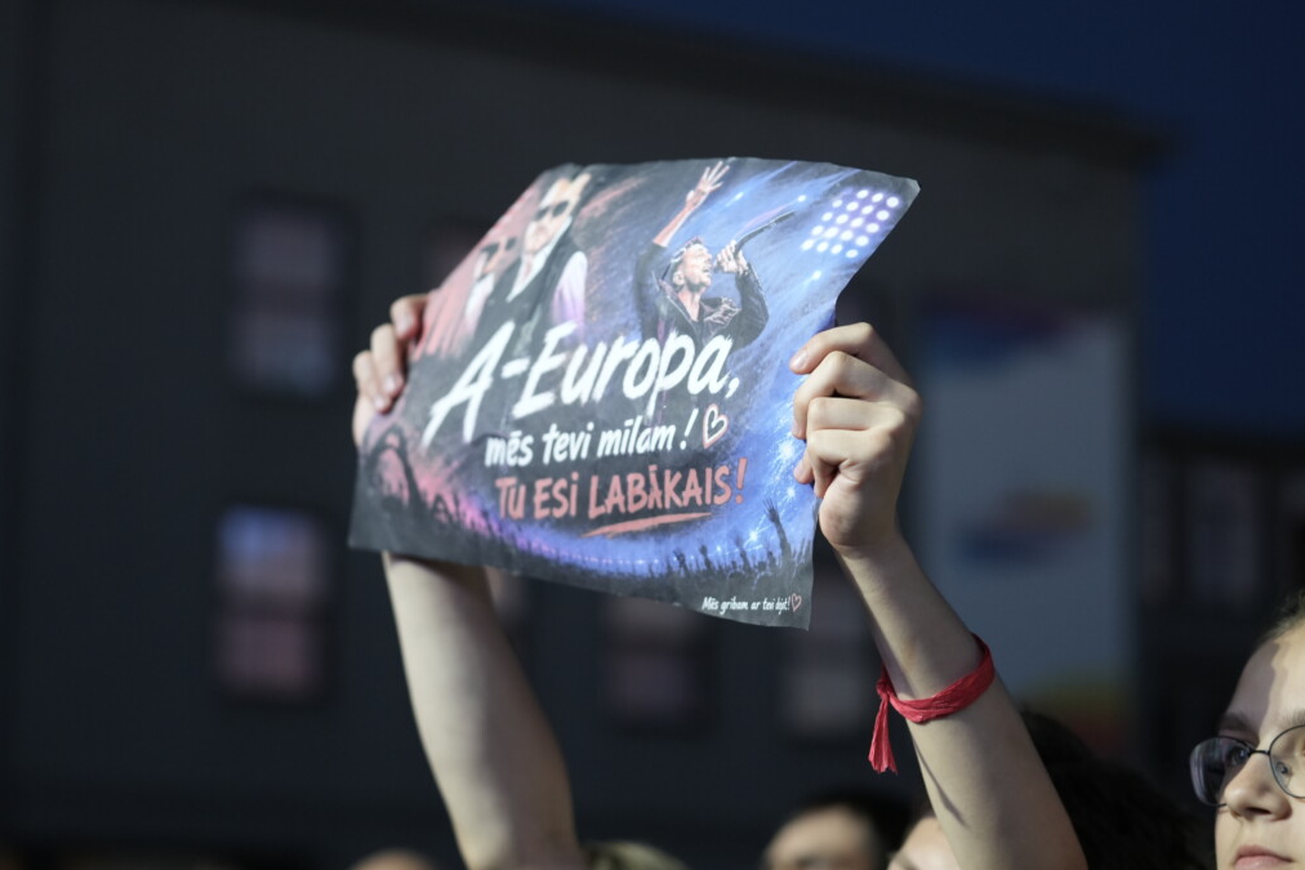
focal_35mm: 83
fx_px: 3009
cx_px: 643
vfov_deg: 16.5
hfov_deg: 24.5
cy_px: 398
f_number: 2.8
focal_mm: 70
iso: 1600
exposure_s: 1/200
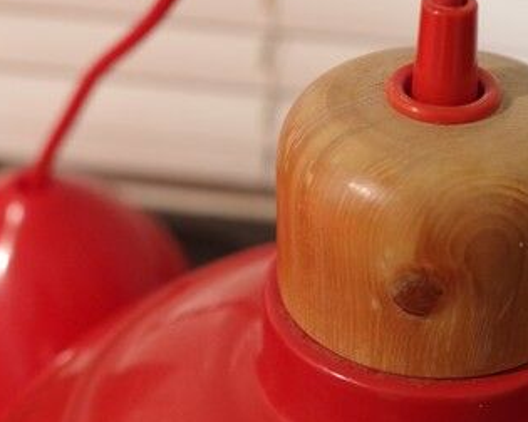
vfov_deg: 16.4
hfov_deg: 20.2
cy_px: 255
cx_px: 404
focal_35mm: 94
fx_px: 1467
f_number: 3.5
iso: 3200
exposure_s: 1/20
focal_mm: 35
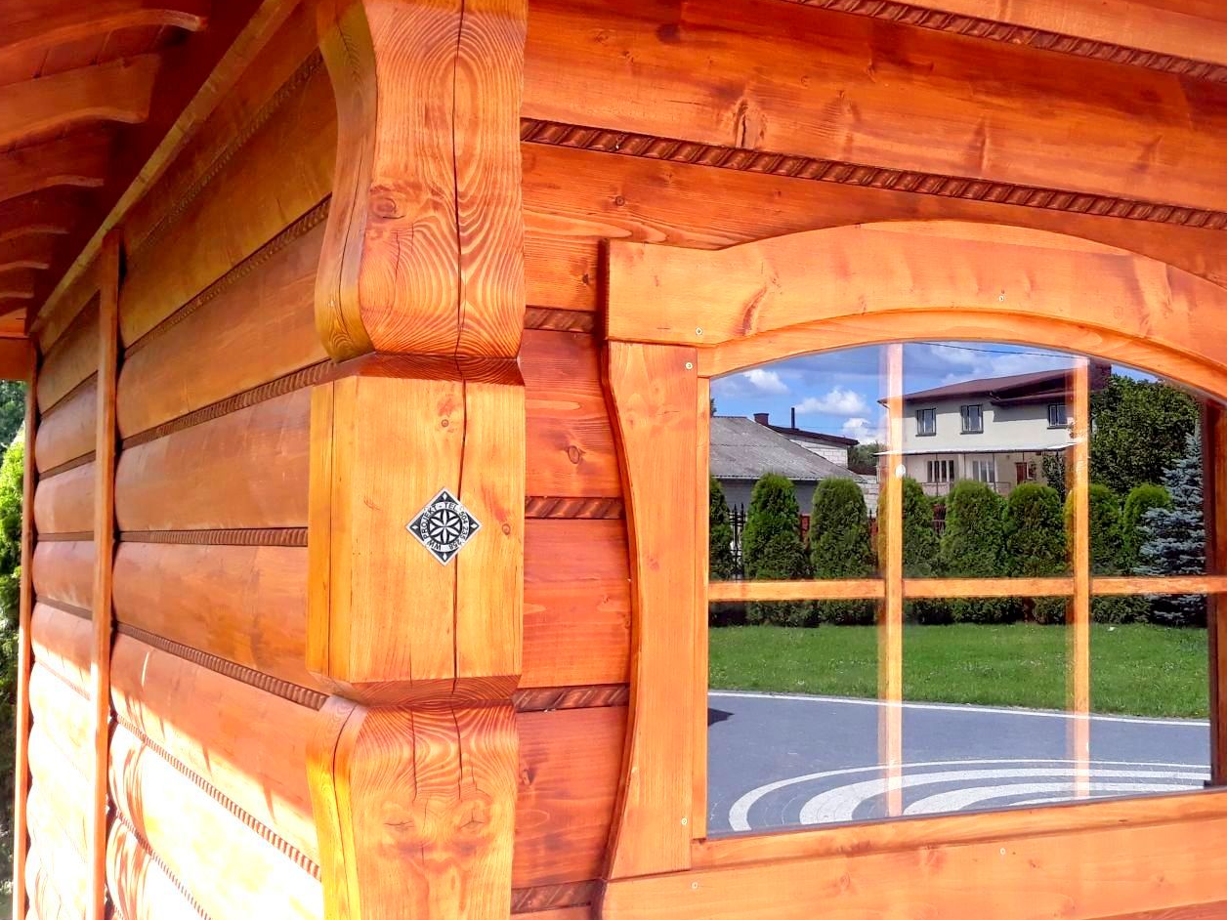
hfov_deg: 43.6
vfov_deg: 33.6
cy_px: 439
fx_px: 1524
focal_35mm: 43
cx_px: 735
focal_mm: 3.71
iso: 40
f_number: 1.7
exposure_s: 1/384
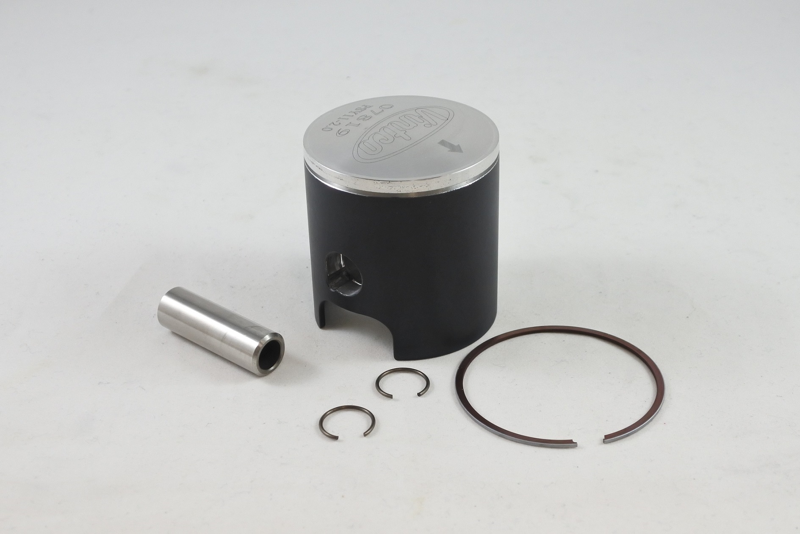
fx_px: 889
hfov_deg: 48.5
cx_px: 400
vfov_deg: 33.4
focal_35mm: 40
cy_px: 267
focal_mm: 15
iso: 400
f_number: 4.2
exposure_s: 1/125
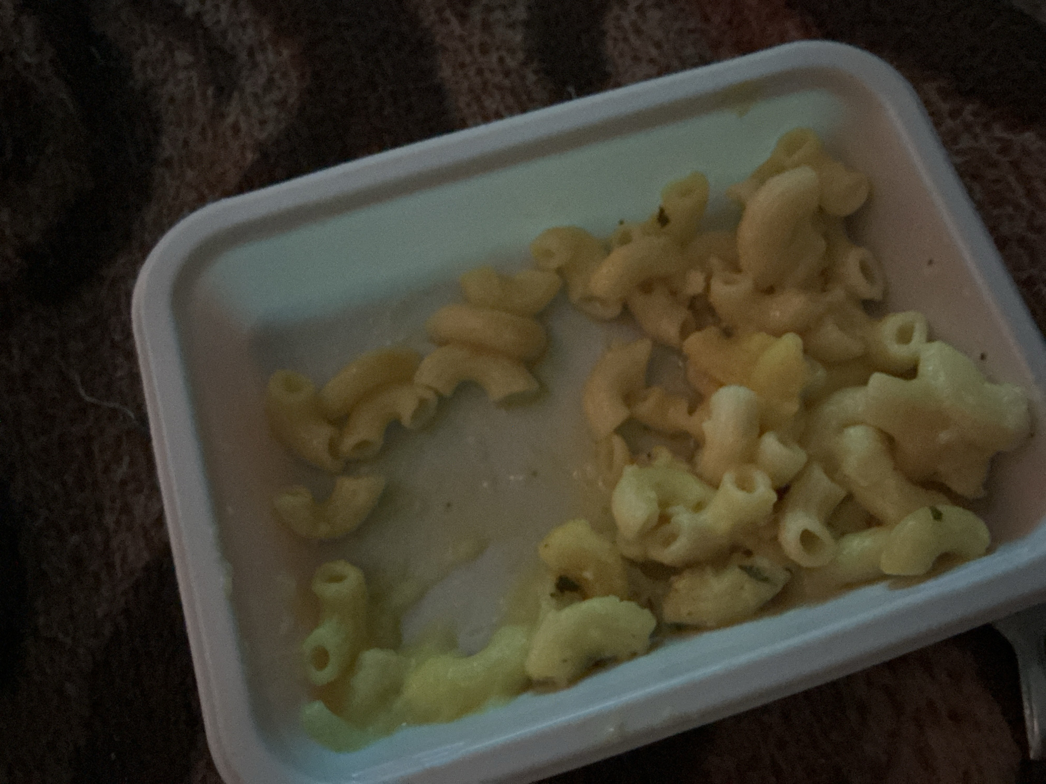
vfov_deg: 48.2
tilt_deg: -68.1
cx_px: 523
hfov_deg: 61.7
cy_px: 392
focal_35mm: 29
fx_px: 876
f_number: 1.8
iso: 1000
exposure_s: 1/15
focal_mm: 3
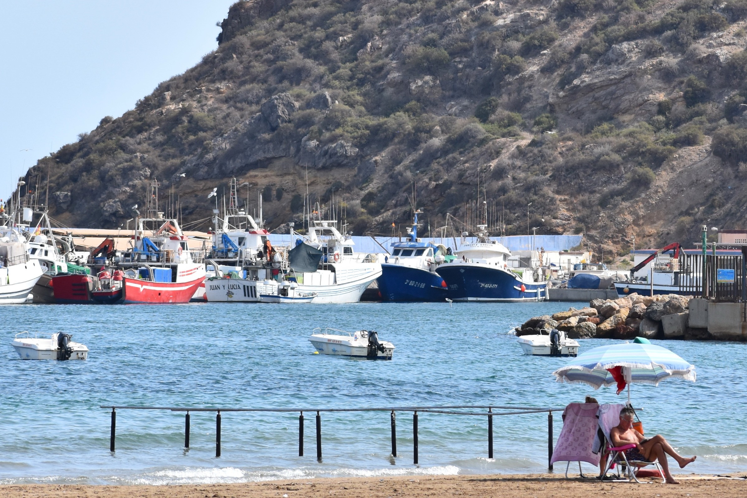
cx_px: 374
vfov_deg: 7.5
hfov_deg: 11.2
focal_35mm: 183
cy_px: 249
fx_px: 3797
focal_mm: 122
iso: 400
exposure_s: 1/1600
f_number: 7.1
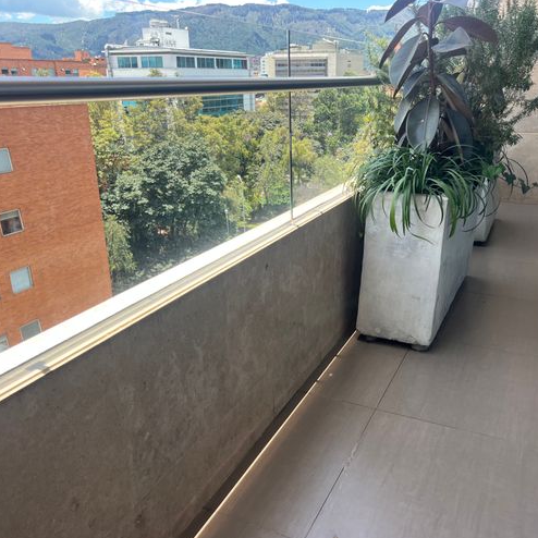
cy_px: 269
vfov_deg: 52.5
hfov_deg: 52.4
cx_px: 304
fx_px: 545
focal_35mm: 31
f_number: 1.5
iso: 50
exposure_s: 1/504
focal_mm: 5.7
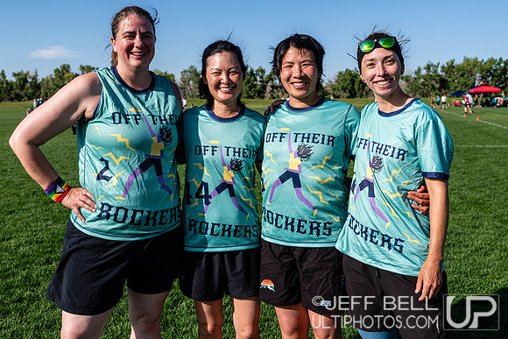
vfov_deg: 32.2
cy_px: 138
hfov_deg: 47.0
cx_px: 254
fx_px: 585
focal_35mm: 41
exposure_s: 1/640
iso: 100
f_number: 5.6
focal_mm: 35
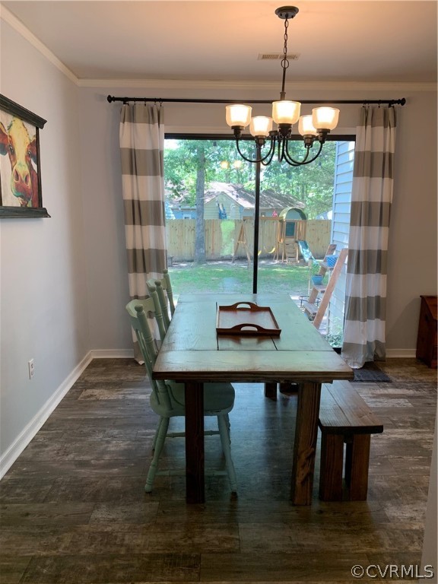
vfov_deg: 67.3
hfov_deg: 53.1
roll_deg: -0.3
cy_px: 292
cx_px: 219
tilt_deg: -10.3
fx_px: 439
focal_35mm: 26
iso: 100
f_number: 1.8
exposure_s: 1/120
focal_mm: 4.25
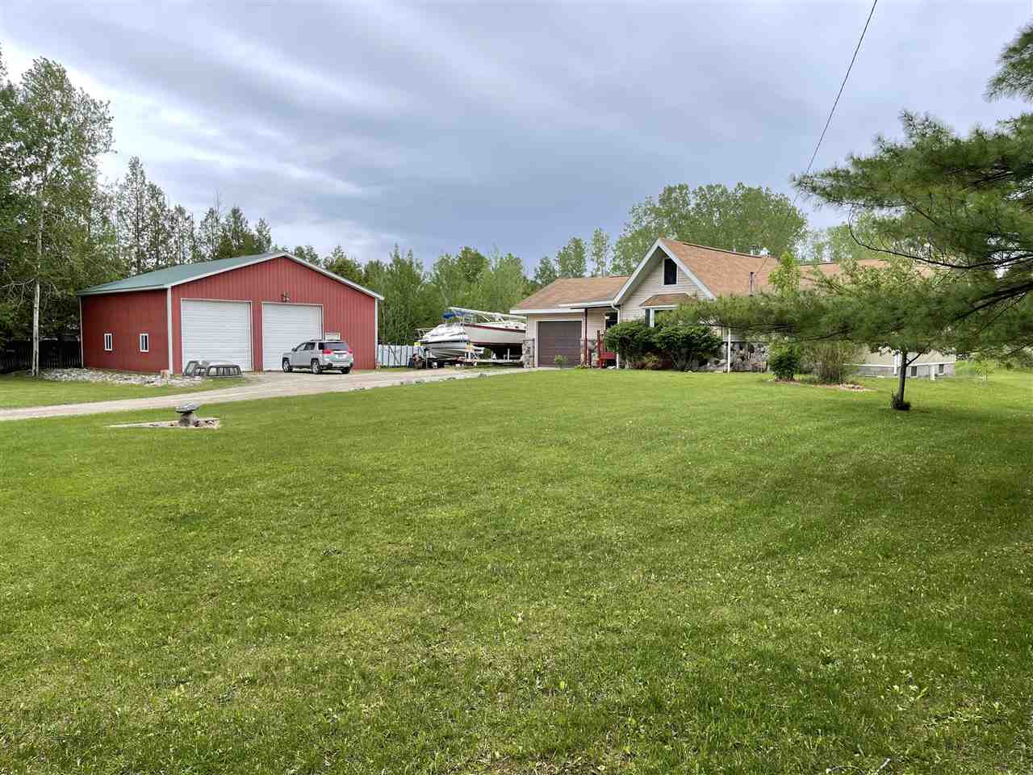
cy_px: 388
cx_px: 516
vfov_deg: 53.1
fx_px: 776
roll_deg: -0.5
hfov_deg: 67.3
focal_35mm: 26
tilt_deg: -4.0
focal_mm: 5.1
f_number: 1.6
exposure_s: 1/260
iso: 32
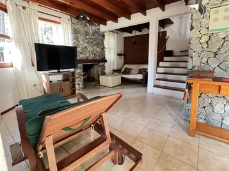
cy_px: 75
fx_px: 106
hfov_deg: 94.5
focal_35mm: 16
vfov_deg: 77.7
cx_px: 115
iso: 640
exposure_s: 1/60
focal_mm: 1.57
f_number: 1.8
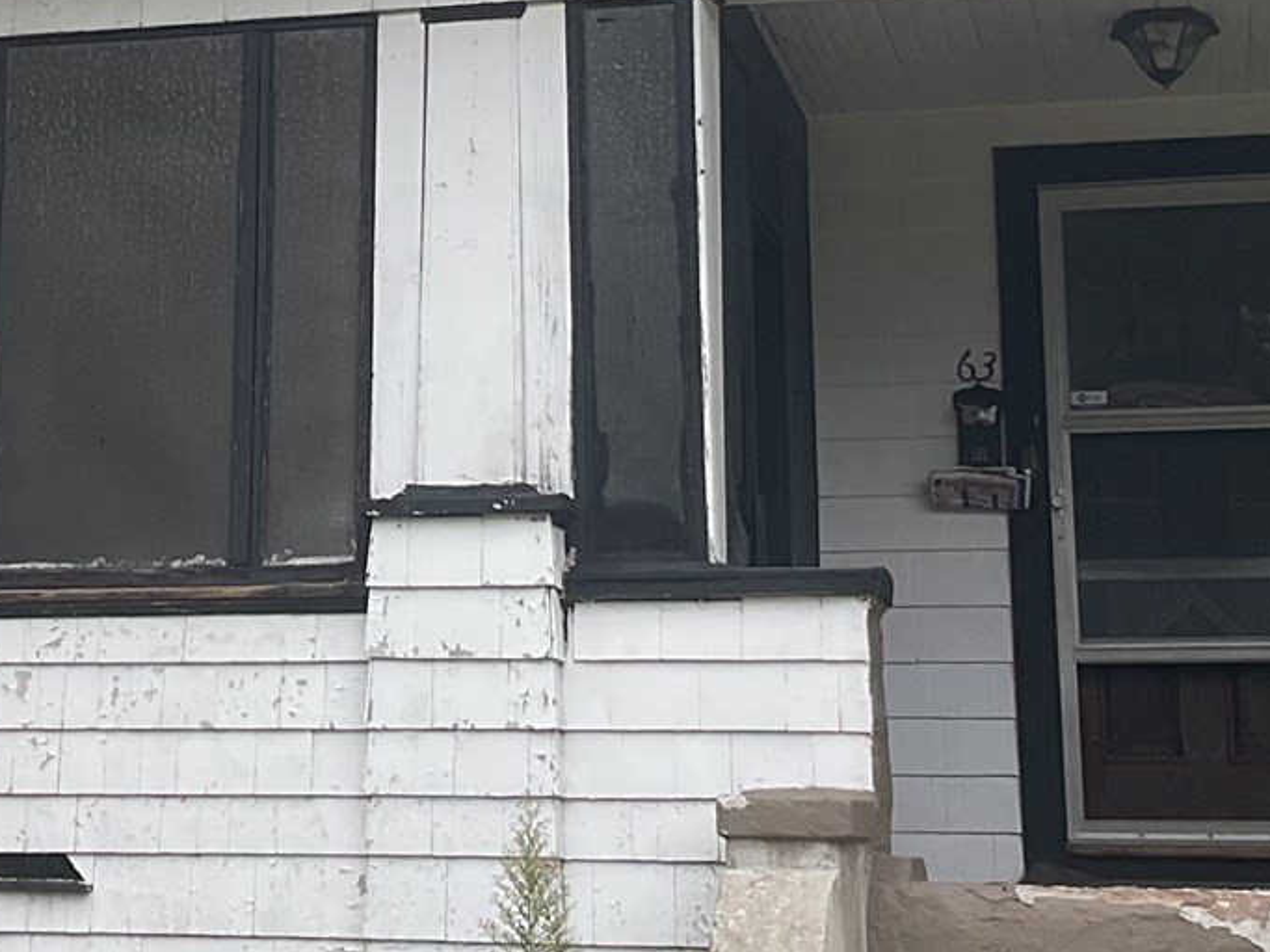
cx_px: 359
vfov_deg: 16.8
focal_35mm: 87
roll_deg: -0.4
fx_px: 3191
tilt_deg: +10.3
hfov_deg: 22.4
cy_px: 152
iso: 16
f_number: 1.8
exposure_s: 1/383
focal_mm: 3
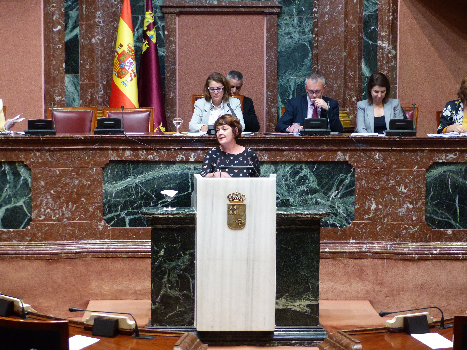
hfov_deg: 24.1
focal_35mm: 81
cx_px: 234
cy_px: 175
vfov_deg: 18.2
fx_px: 1093
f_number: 2.8
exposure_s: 1/20
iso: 400
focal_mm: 14.5
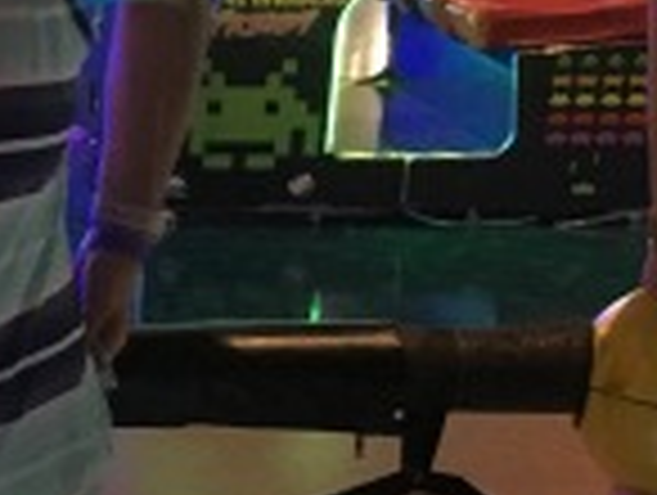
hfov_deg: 13.7
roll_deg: +1.3
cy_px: 274
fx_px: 2414
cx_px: -562
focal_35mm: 127
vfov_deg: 11.7
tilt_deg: -14.8
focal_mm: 4.15
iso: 250
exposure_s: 1/15
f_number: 2.2
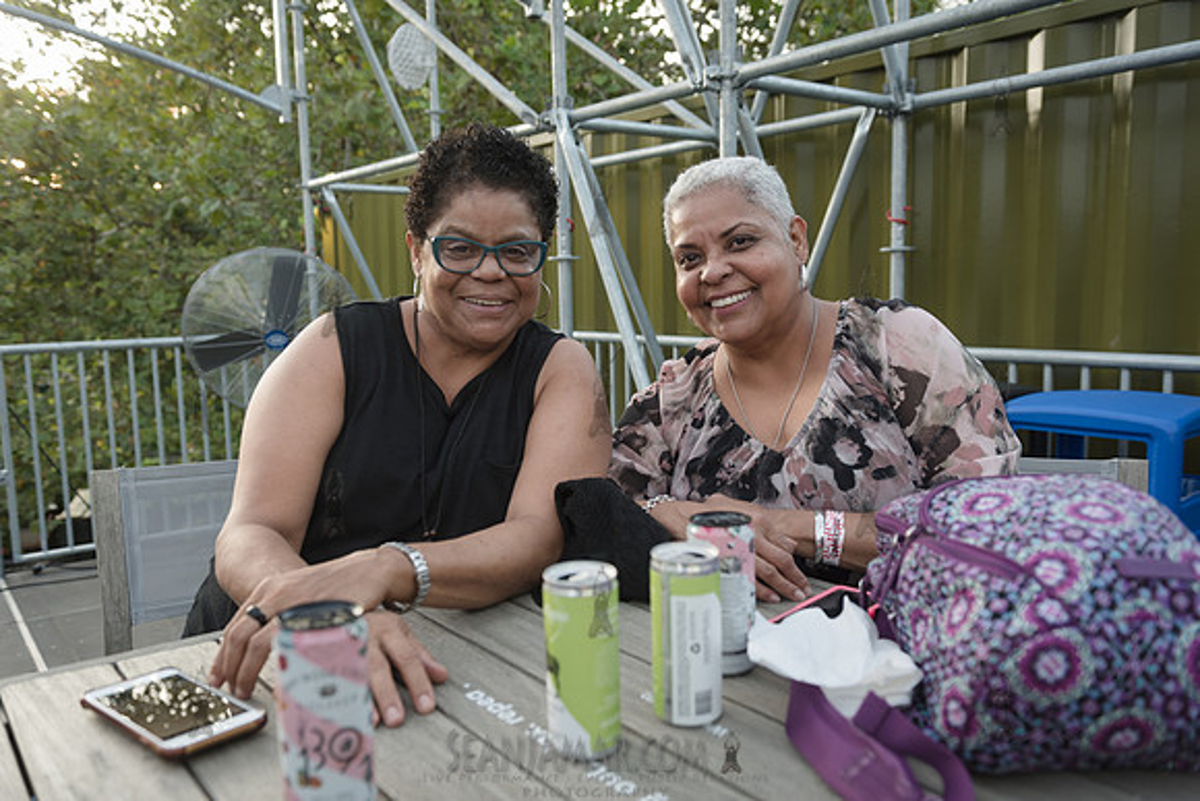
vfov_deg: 45.0
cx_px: 600
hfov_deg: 63.6
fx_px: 967
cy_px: 400
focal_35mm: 29
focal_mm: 29
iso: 200
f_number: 4
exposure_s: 1/80
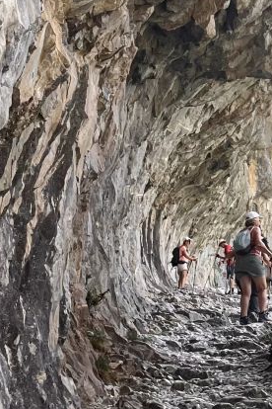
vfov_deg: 20.8
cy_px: 184
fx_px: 1111
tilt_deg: +14.7
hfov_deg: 13.2
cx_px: 402
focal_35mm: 98
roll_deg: +1.2
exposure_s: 1/344
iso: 32
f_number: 1.6
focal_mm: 4.2
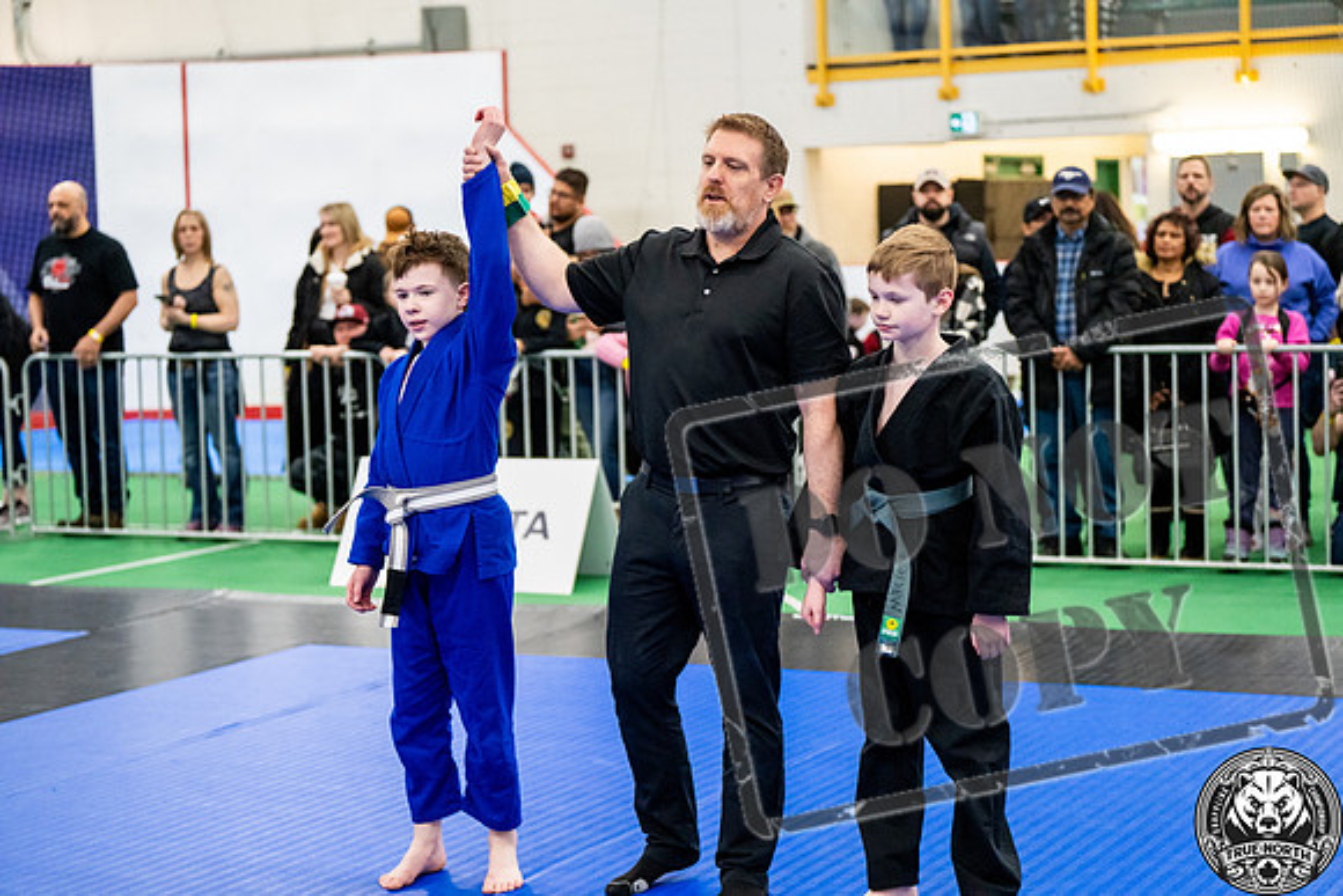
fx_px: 2612
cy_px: 448
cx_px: 672
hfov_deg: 28.8
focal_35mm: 70
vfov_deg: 19.5
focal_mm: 70
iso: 5000
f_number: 2.8
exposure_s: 1/500
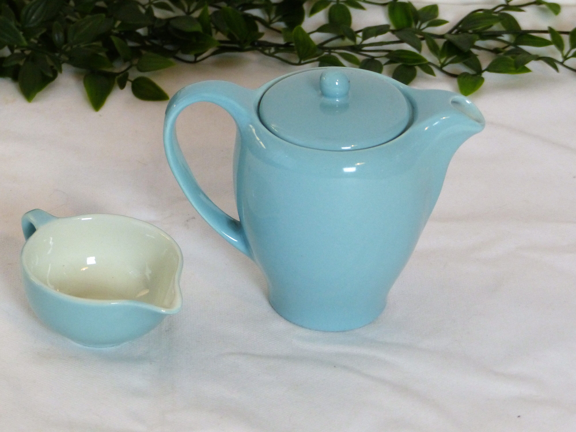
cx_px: 288
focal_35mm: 141
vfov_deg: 10.5
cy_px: 216
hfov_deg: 14.0
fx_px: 2346
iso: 400
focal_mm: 23.1
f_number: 2.8
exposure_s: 1/60
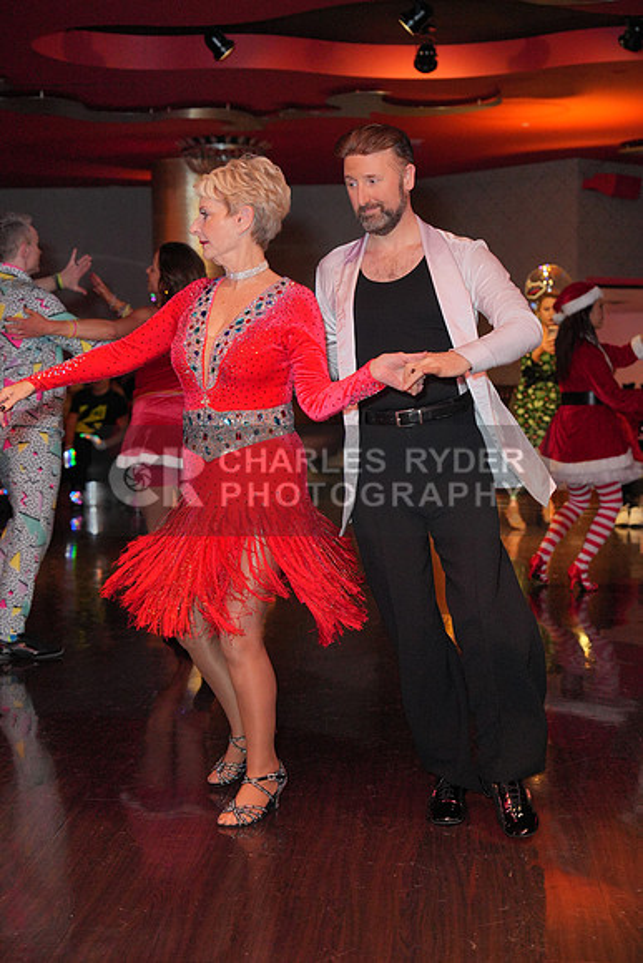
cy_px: 482
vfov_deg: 36.2
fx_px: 1473
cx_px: 322
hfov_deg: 24.6
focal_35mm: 55
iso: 4000
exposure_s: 1/200
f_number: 4
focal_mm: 55
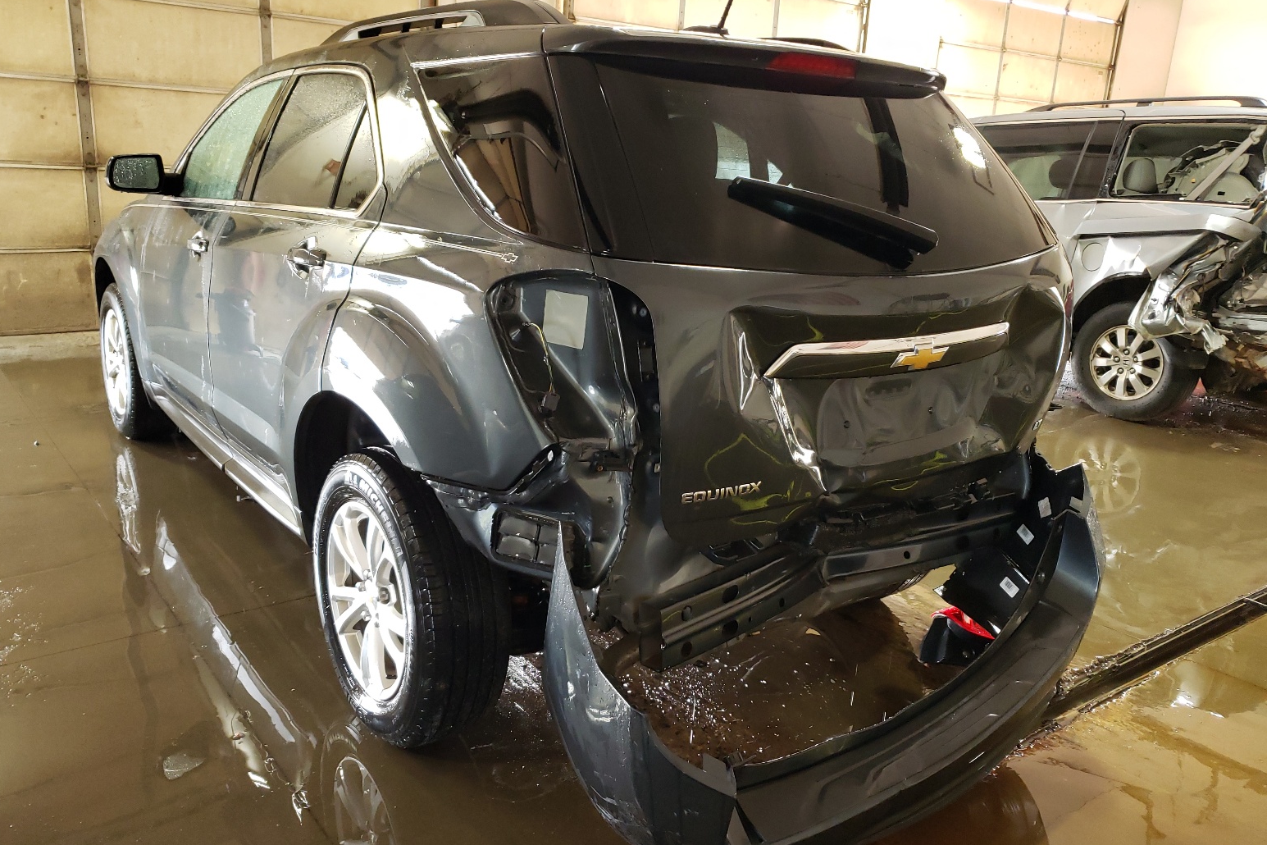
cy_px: 429
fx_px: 985
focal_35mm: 28
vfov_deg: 46.4
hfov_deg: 65.5
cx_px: 626
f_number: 1.5
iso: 240
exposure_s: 1/60.2
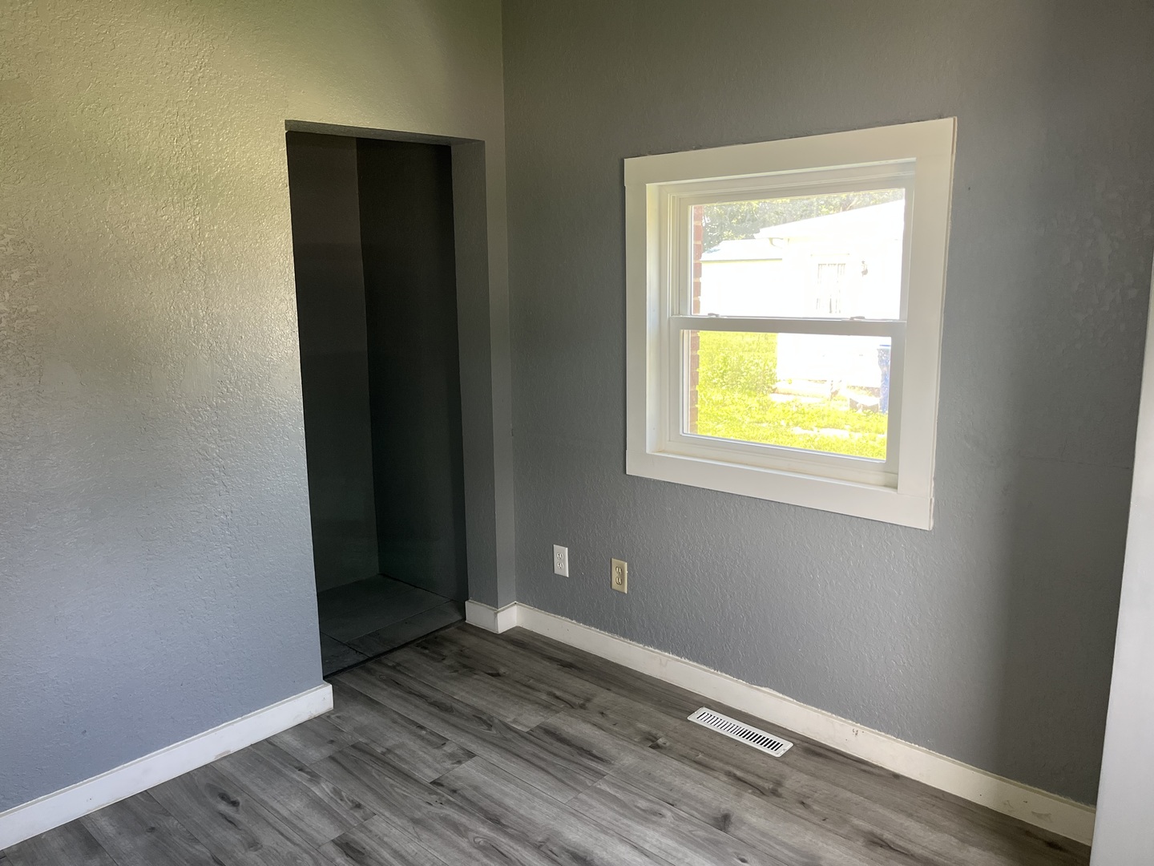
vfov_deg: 53.1
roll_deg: +0.2
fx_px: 867
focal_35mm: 26
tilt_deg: -10.5
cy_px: 433
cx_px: 577
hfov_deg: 67.3
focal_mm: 5.1
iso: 125
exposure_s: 1/121
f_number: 1.6
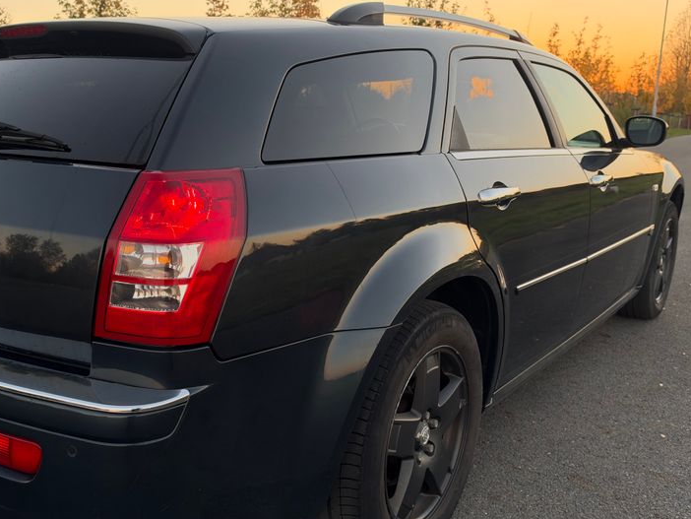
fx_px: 699
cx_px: 253
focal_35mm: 35
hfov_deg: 52.0
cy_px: 260
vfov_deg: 40.7
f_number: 1.8
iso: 160
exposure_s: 1/225
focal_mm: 6.93
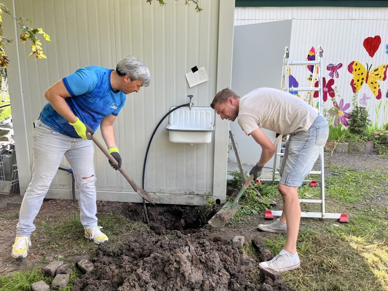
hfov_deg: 67.3
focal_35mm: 26
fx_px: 291
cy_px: 146
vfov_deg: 53.1
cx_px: 194
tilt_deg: -13.6
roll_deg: -0.8
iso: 50
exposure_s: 1/477
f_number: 1.6
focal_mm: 5.1
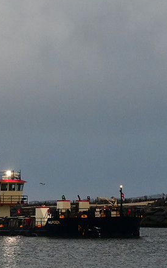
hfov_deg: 6.2
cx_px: -44
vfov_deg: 10.0
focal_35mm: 209
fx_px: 1522
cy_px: 196
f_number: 16
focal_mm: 55
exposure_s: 1/100
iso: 5000
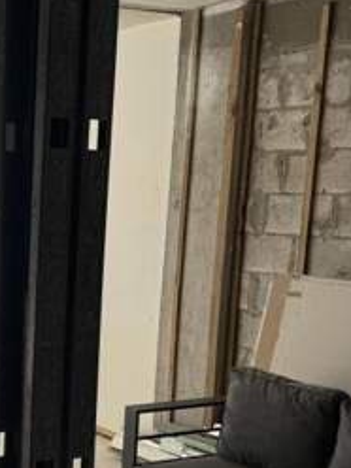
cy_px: 342
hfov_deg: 22.1
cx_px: -55
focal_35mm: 62
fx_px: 838
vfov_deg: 30.7
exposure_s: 1/298
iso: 80
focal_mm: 6.76
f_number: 1.78
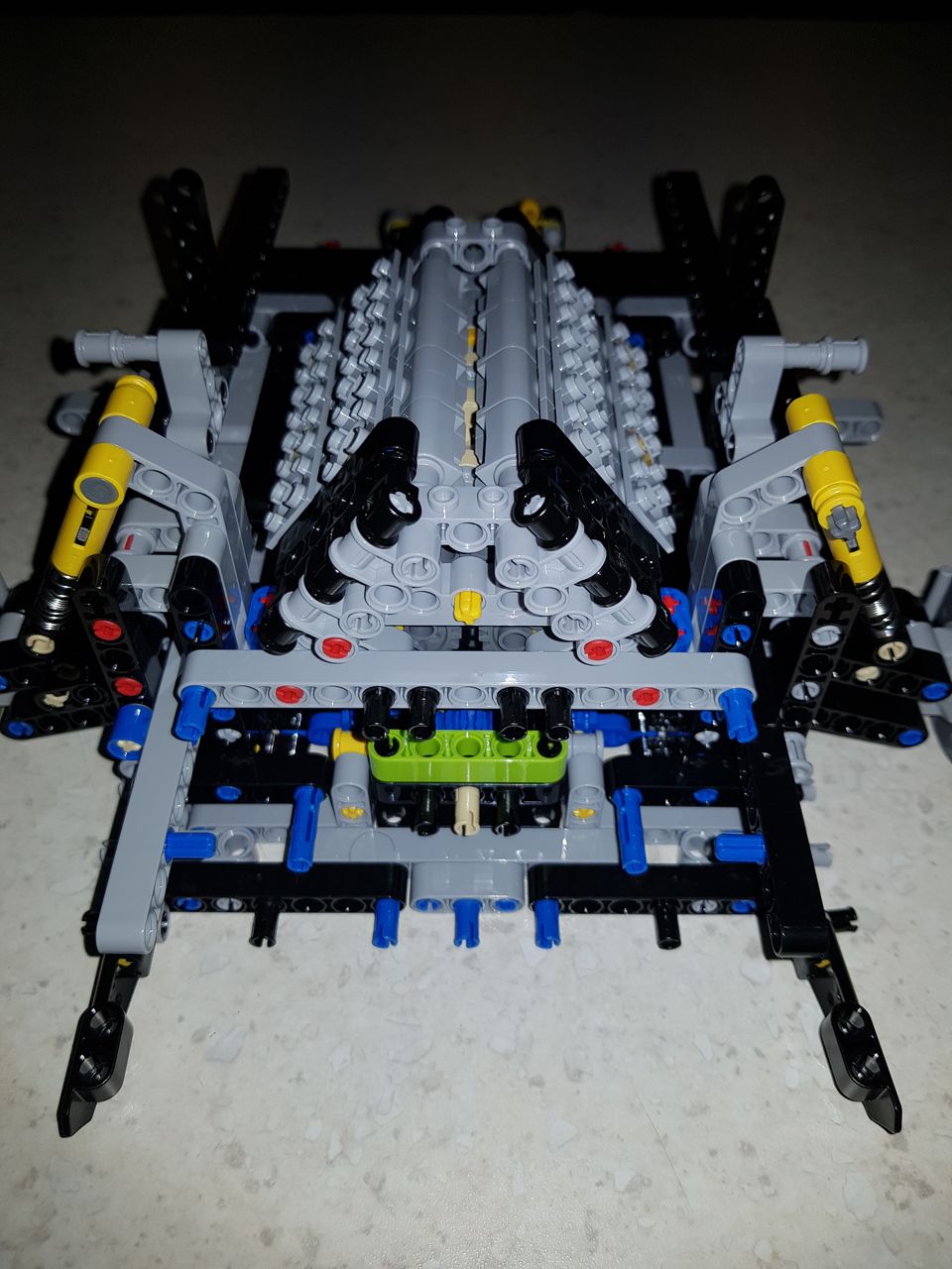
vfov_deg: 67.3
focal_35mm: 26
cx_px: 476
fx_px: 953
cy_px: 634
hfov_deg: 53.1
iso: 40
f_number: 1.7
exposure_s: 1/223
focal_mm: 4.2
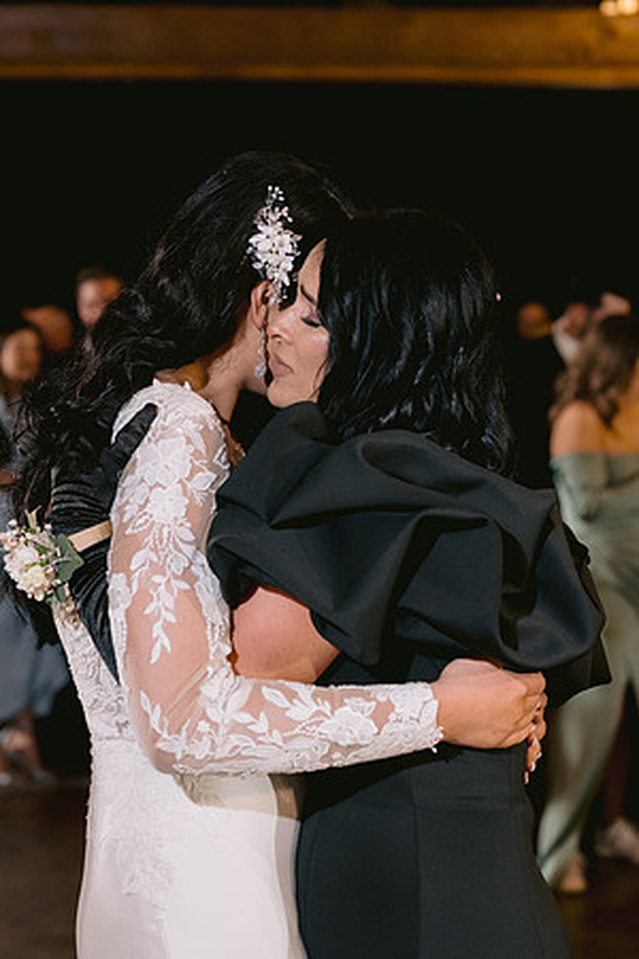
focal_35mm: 75
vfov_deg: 27.0
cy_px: 480
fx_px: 1997
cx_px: 337
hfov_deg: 18.2
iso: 1250
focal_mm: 50
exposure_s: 1/125
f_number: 2.8
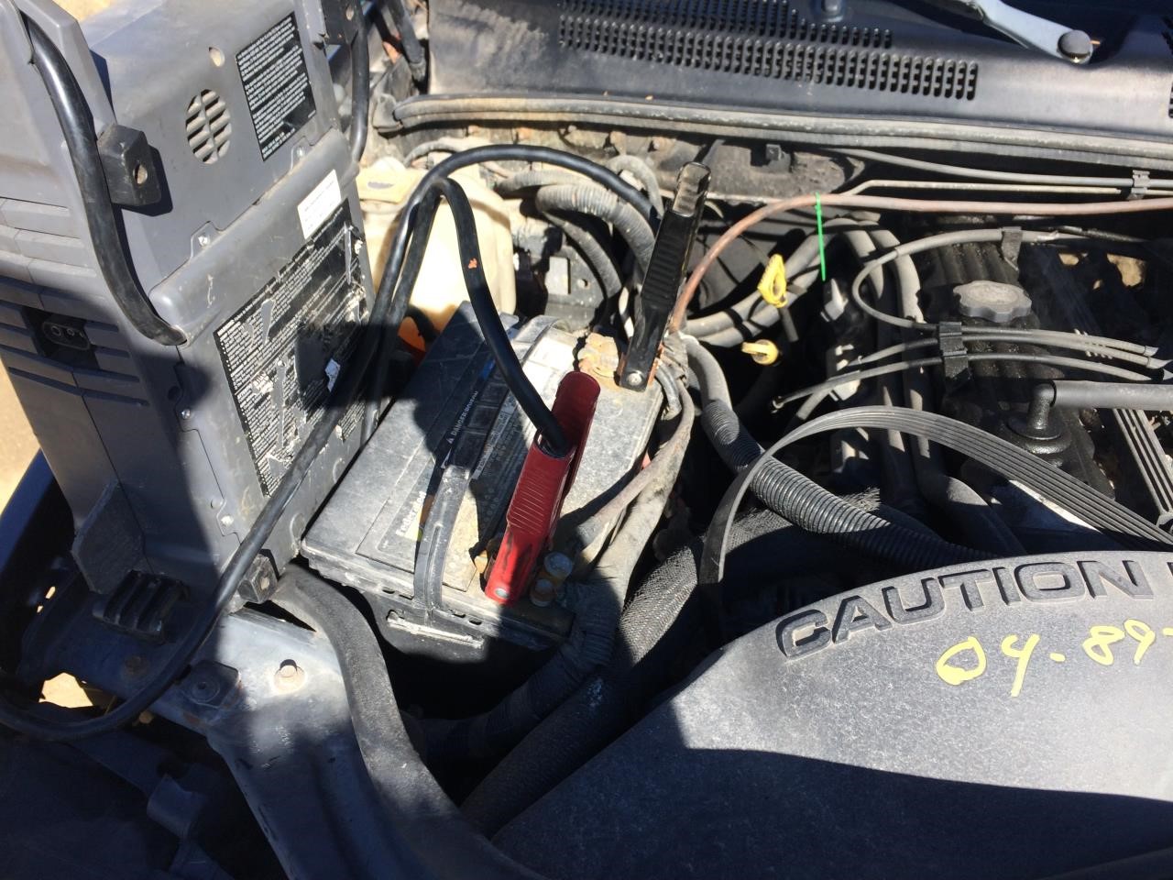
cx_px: 586
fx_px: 983
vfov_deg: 48.2
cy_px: 440
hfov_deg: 61.7
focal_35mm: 29
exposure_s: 1/746
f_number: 2.2
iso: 32
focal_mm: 4.15
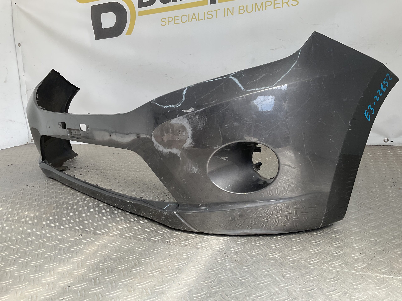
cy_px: 150
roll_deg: +3.4
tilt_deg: -13.7
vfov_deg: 48.2
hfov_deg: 61.7
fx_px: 337
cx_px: 201
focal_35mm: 29
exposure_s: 1/318
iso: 16
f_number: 1.8
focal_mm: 3
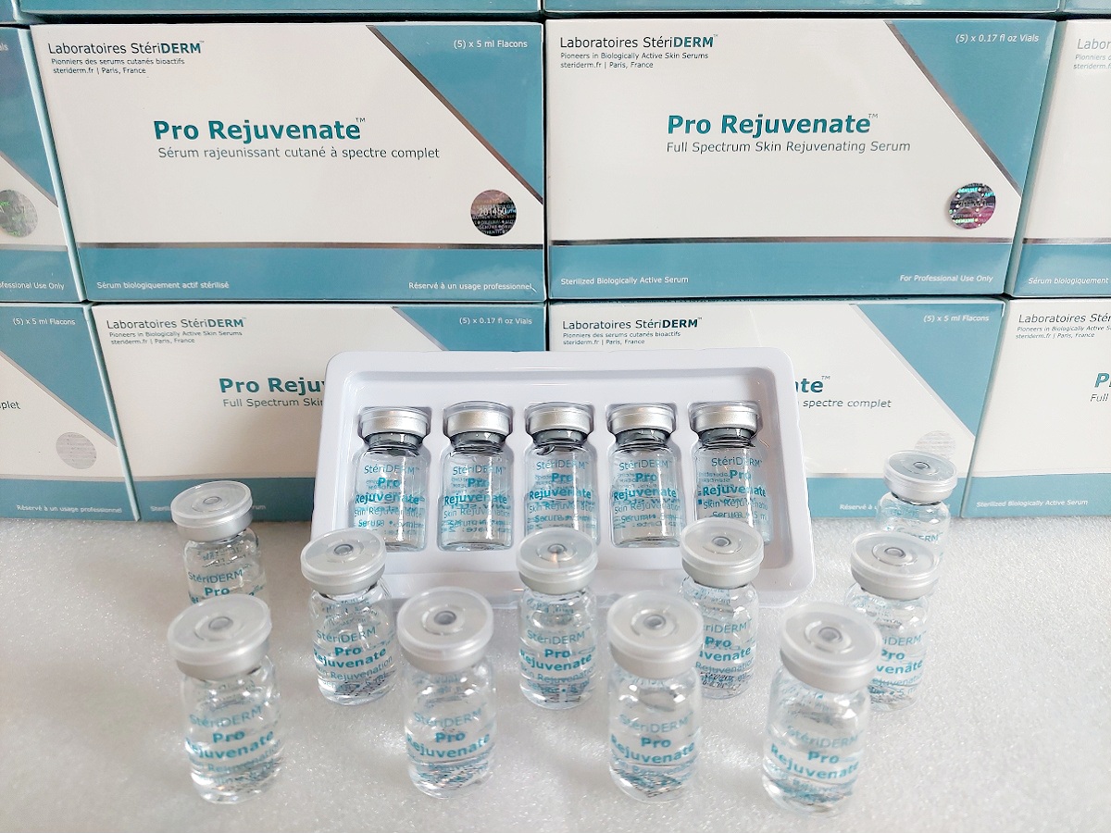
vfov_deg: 56.8
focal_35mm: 24
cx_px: 556
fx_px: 770
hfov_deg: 71.6
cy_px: 416
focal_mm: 5.23
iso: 125
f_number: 1.8
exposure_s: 1/120
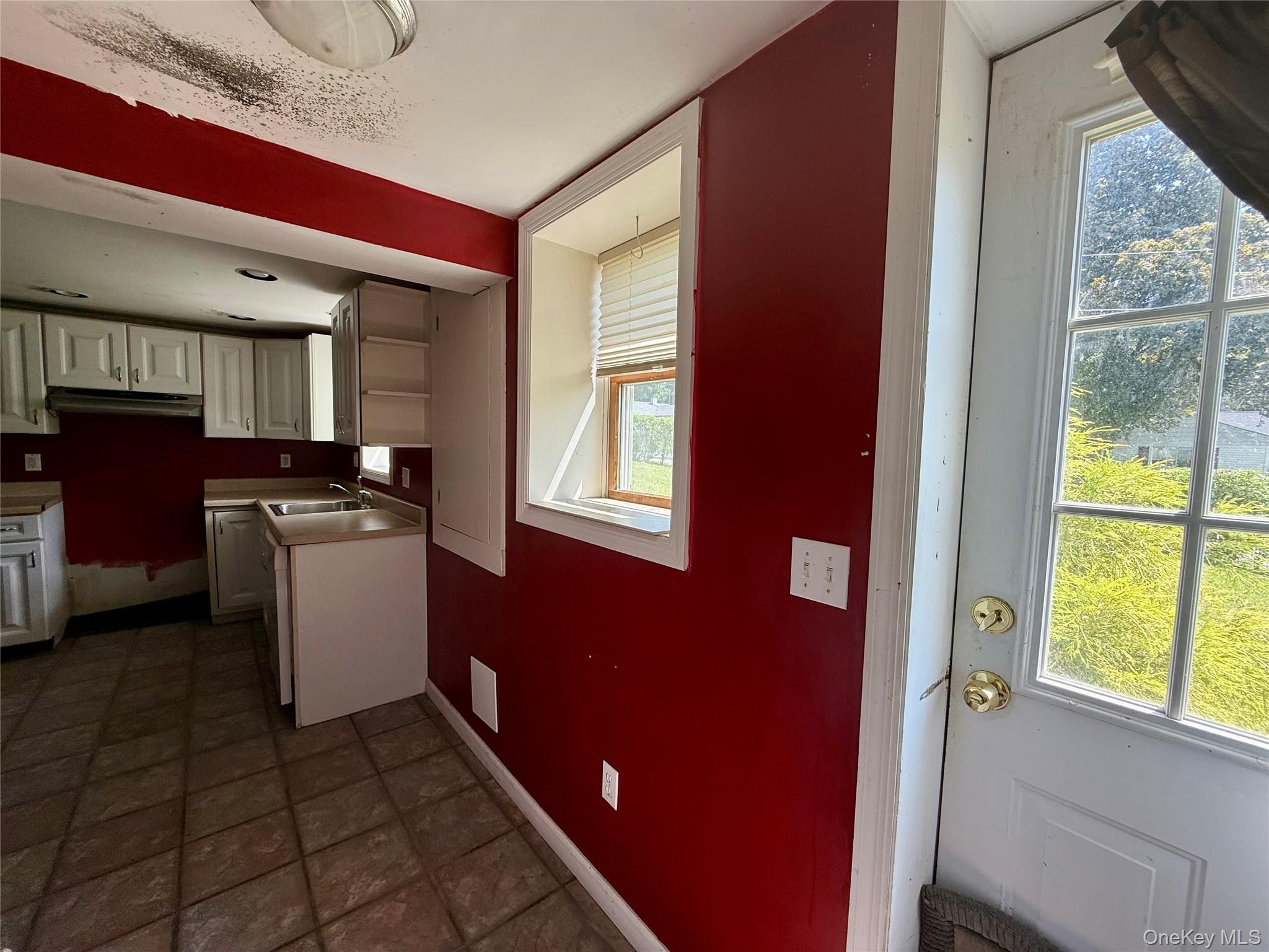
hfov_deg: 102.1
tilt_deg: -3.4
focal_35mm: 14
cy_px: 476
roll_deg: -1.6
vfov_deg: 85.7
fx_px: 513
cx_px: 634
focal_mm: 2.22
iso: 64
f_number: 2.2
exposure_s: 1/99
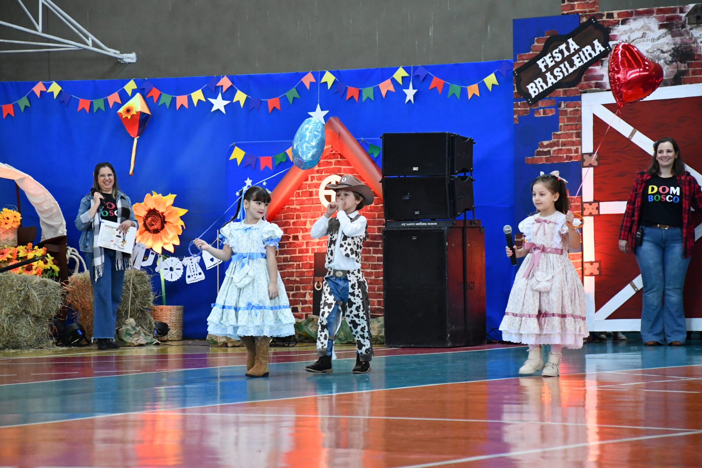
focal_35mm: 150
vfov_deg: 9.1
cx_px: 351
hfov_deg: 13.7
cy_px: 234
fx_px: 2925
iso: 3200
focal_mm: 100
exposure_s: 1/160
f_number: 5.6
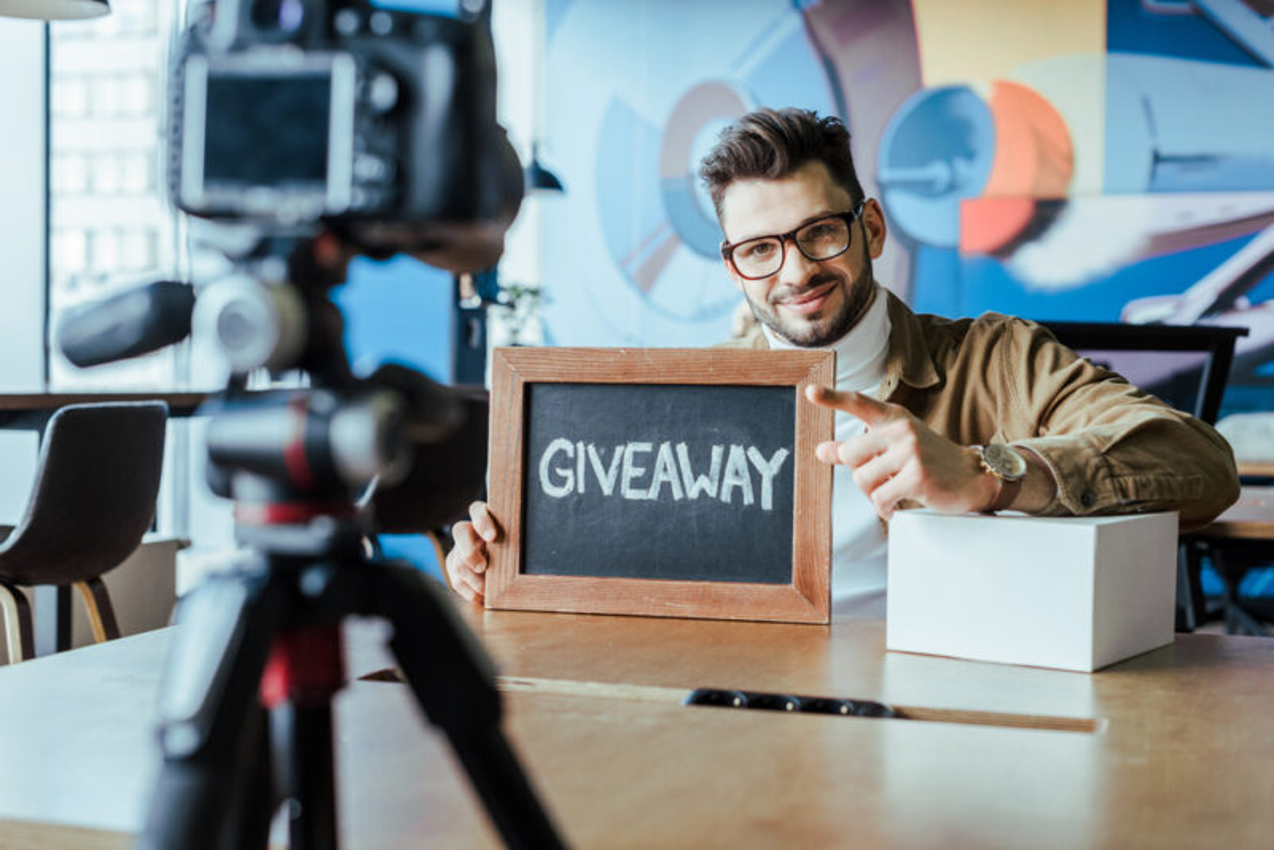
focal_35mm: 50
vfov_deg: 27.0
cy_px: 425
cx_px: 637
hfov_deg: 39.6
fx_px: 1770
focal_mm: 50
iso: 250
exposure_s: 1/200
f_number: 3.5
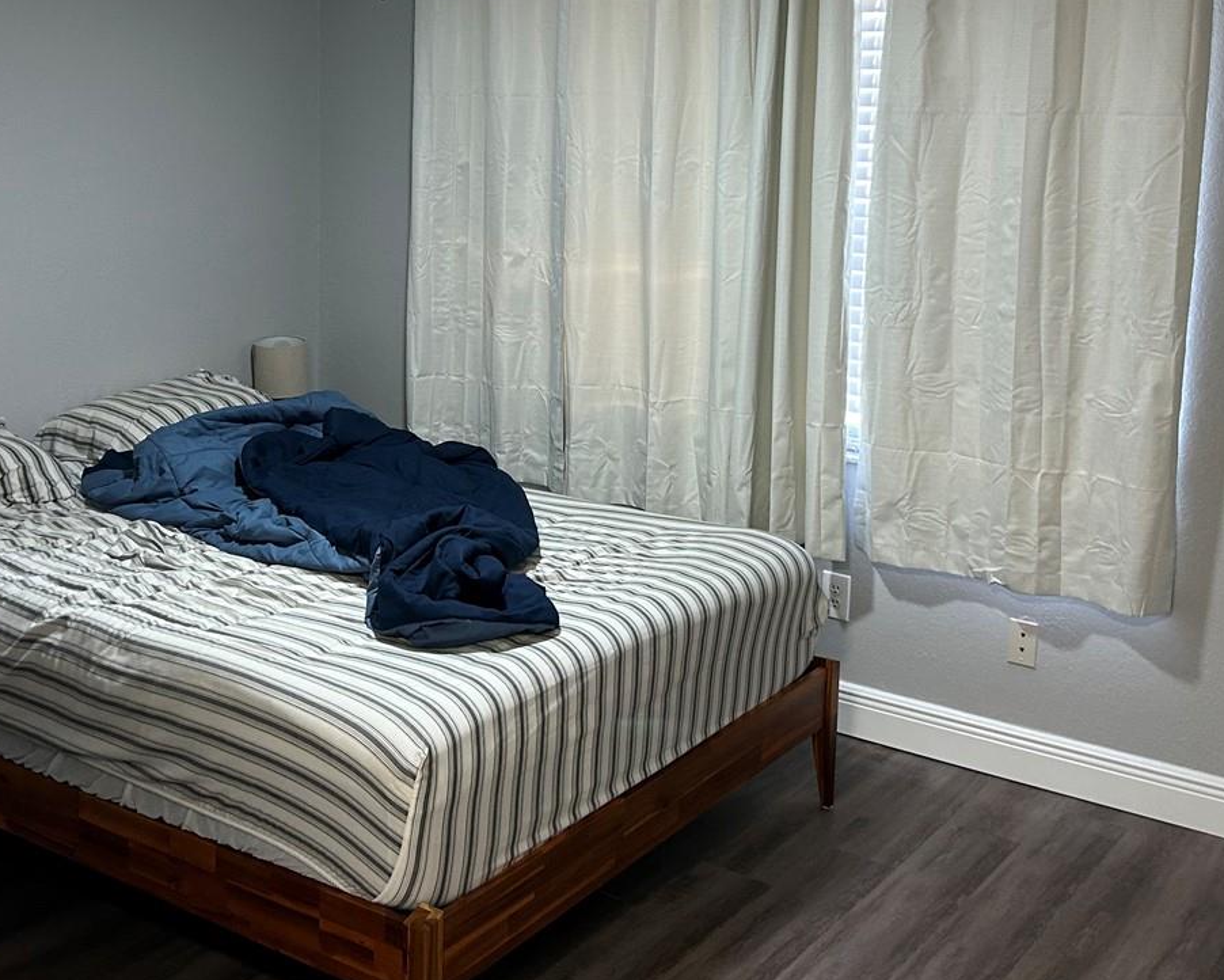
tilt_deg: -7.3
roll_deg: -1.5
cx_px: 546
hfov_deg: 41.1
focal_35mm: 45
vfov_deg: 33.0
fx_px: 1631
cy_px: 281
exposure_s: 1/60
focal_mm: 5.7
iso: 160
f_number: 1.5
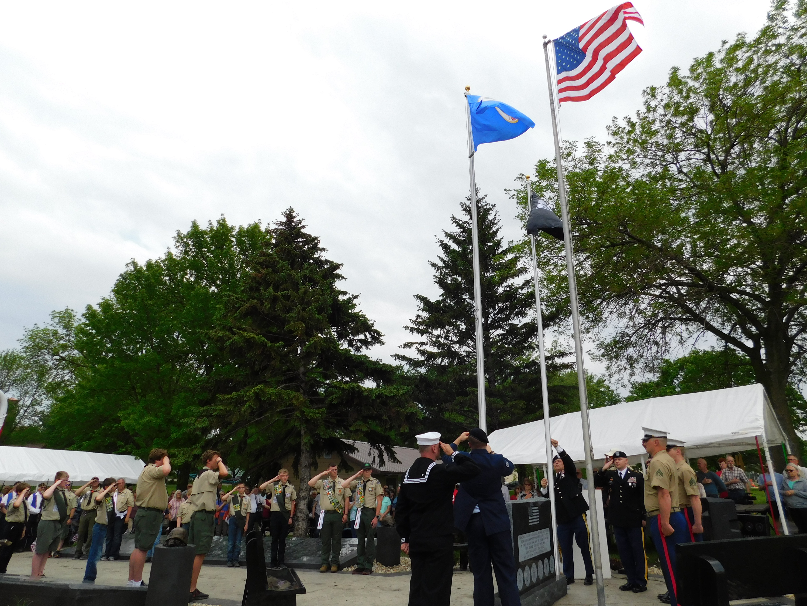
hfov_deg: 73.9
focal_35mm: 23
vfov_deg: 58.9
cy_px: 303
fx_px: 536
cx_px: 404
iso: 125
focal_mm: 4
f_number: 3
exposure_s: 1/1250
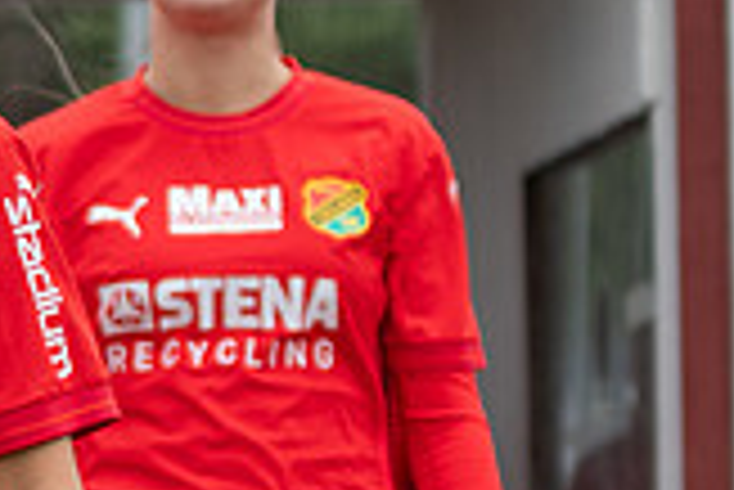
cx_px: -180
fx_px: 7612
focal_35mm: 373
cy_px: 452
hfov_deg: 5.5
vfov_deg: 3.7
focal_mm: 70
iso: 320
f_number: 3.2
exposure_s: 1/1250
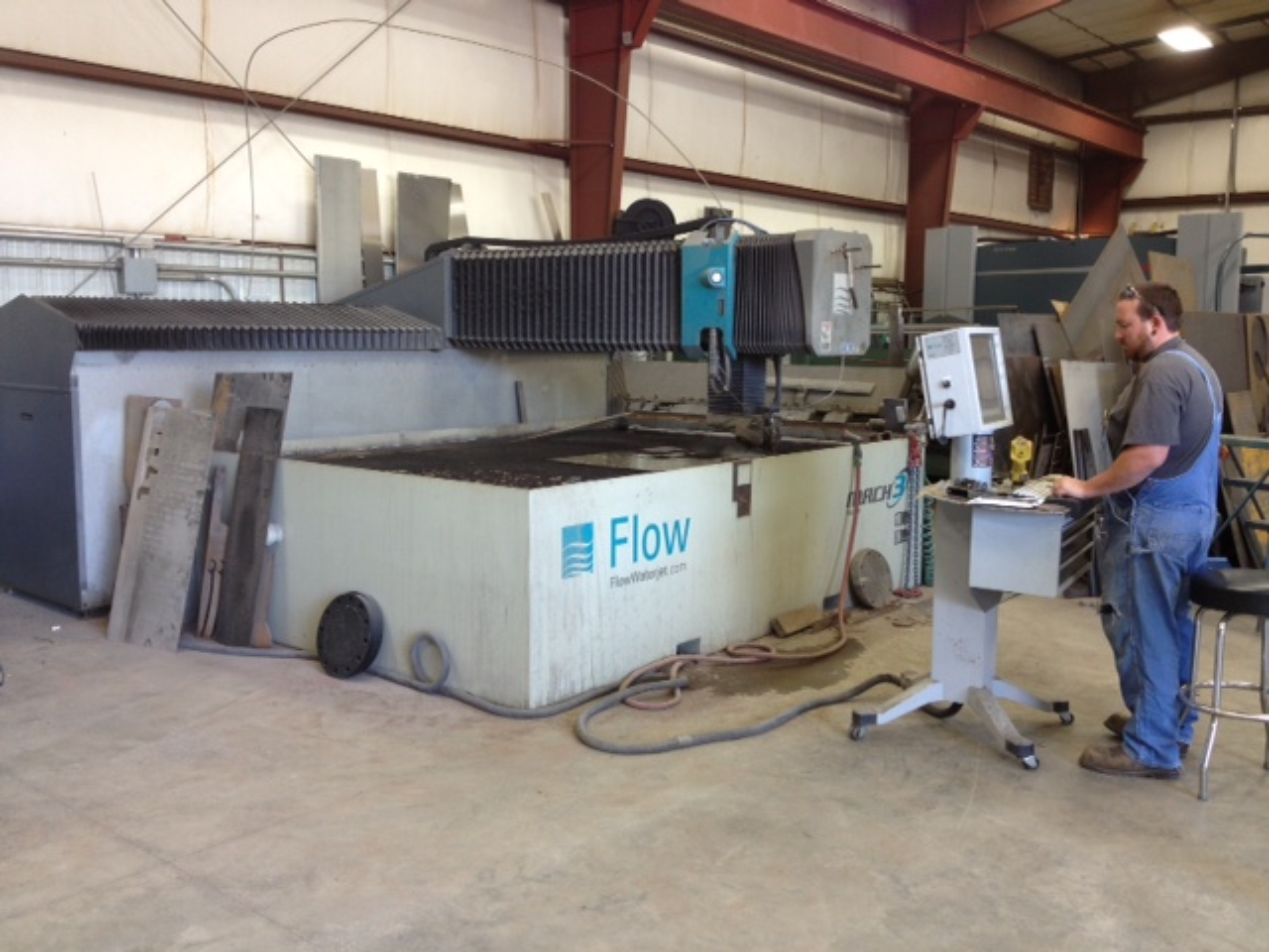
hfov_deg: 52.6
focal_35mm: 35
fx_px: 1283
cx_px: 634
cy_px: 476
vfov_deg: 40.7
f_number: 2.4
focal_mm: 4.28
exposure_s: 1/20
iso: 50
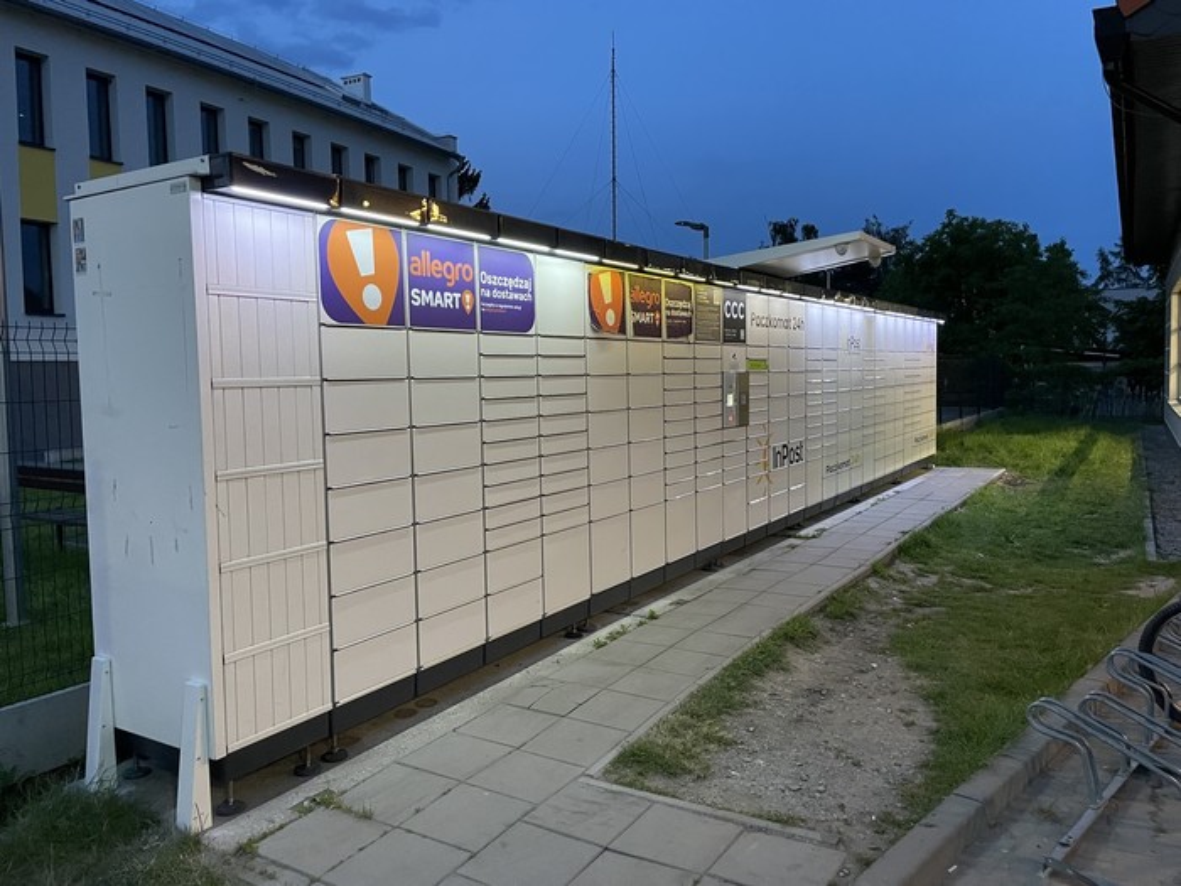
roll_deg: +2.5
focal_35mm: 26
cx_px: 590
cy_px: 443
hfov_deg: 67.3
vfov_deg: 53.1
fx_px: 887
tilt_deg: -4.0
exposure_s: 1/56
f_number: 1.6
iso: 500
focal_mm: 4.2
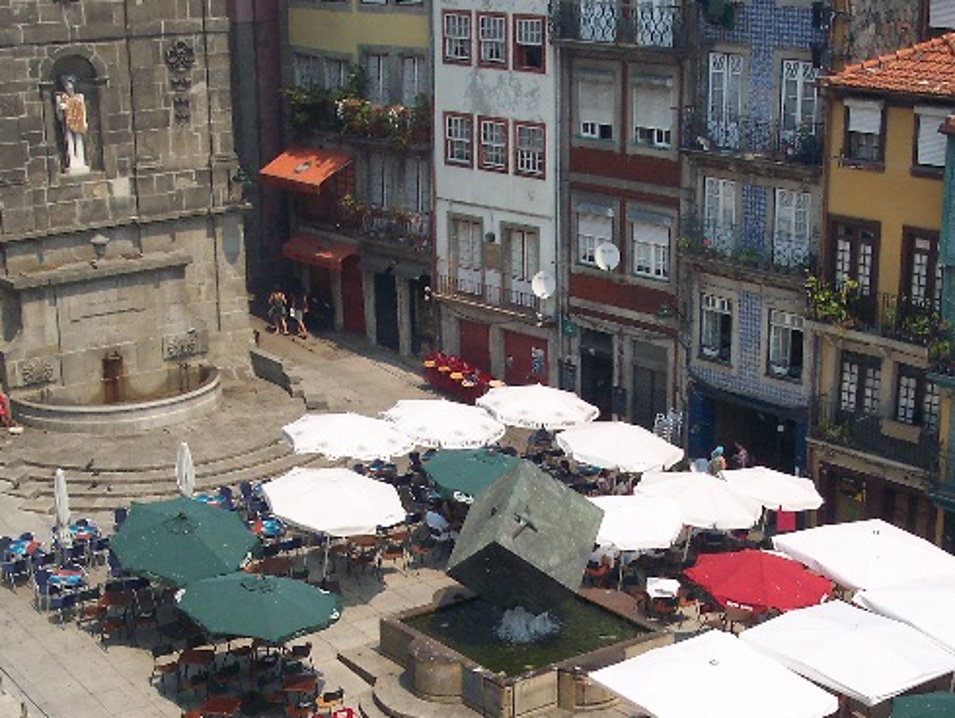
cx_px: 516
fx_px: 1711
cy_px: 548
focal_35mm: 62
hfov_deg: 31.2
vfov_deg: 23.4
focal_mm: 8
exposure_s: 1/700
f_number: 4.8
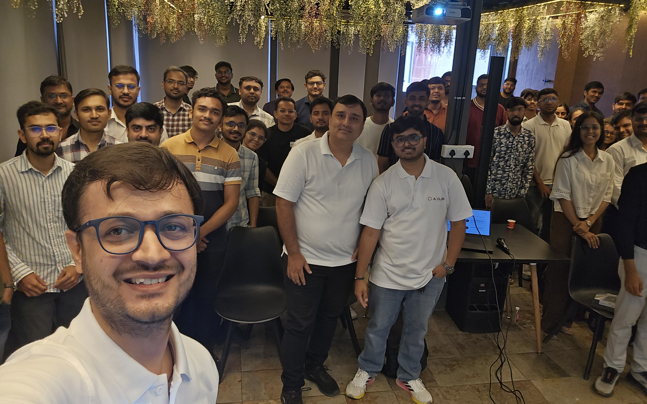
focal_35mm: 27
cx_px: 329
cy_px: 208
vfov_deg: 46.0
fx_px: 476
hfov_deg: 68.4
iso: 200
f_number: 2.2
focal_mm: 3.3
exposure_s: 1/100
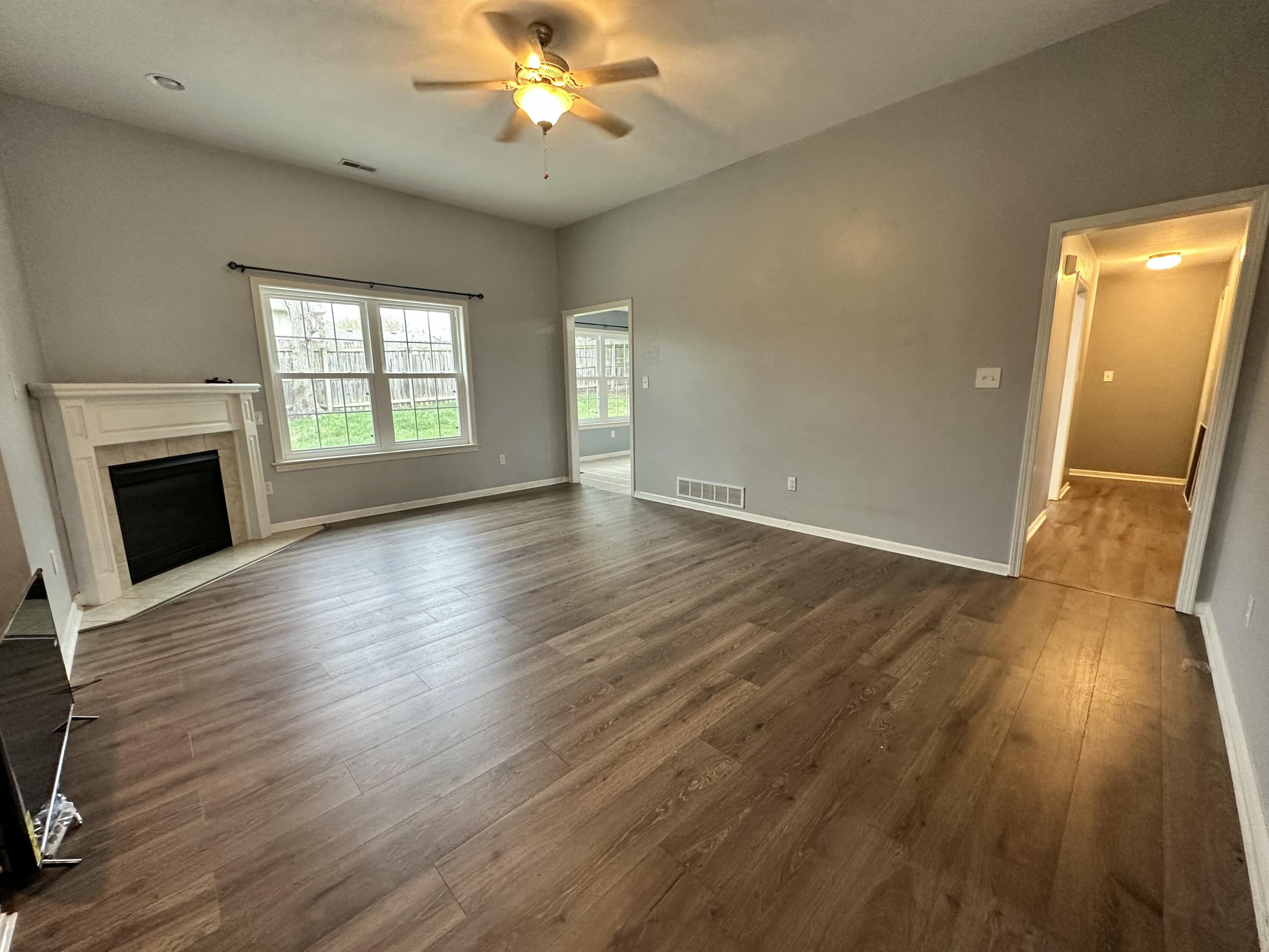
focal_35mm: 14
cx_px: 634
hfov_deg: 102.1
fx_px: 513
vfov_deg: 85.7
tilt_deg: -10.3
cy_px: 476
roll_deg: +0.9
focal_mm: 2.22
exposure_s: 1/60
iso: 250
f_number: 2.2
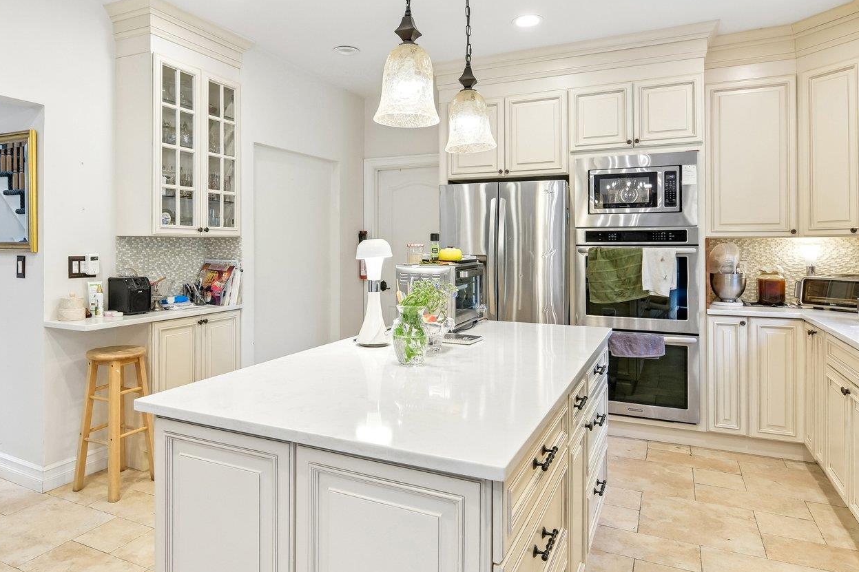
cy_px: 258
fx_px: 549
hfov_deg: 75.6
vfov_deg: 55.0
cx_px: 365
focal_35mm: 23
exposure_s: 1/30
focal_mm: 14
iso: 400
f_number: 8
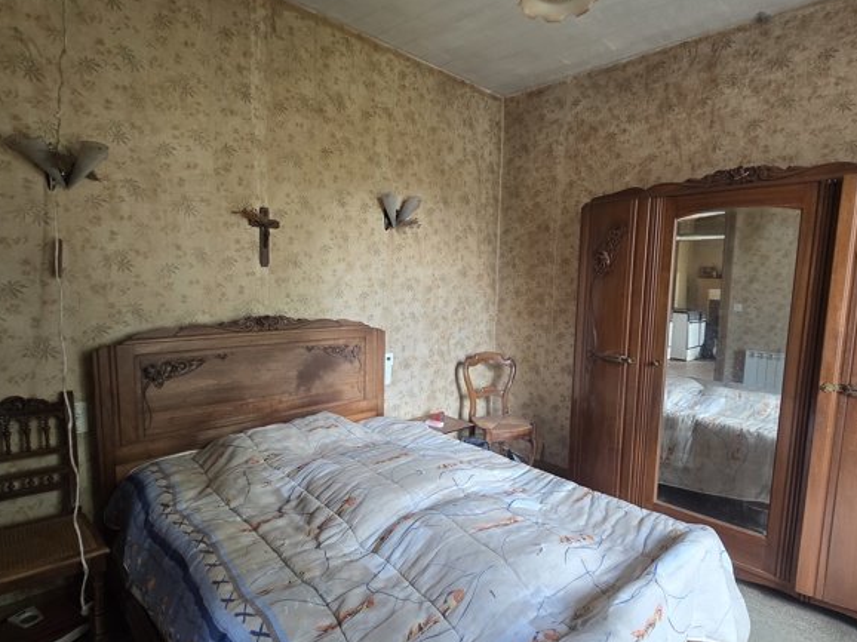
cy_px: 340
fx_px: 445
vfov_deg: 71.5
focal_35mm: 18
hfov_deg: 87.8
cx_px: 440
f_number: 2.2
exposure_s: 1/50
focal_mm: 2.2
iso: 200
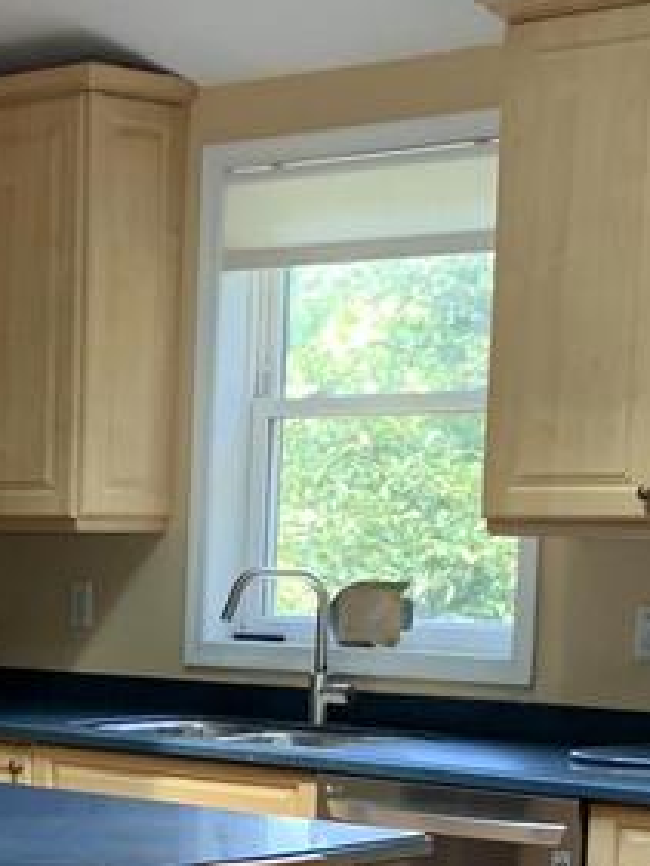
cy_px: 875
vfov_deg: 19.1
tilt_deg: -6.7
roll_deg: -1.1
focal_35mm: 100
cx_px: -151
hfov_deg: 14.3
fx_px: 2502
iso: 160
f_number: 1.8
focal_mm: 4.25
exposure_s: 1/60
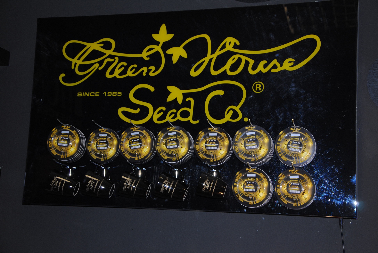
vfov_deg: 25.8
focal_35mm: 52
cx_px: 189
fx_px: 552
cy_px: 126
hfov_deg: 37.8
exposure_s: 1/60
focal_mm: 35
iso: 200
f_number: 4.5
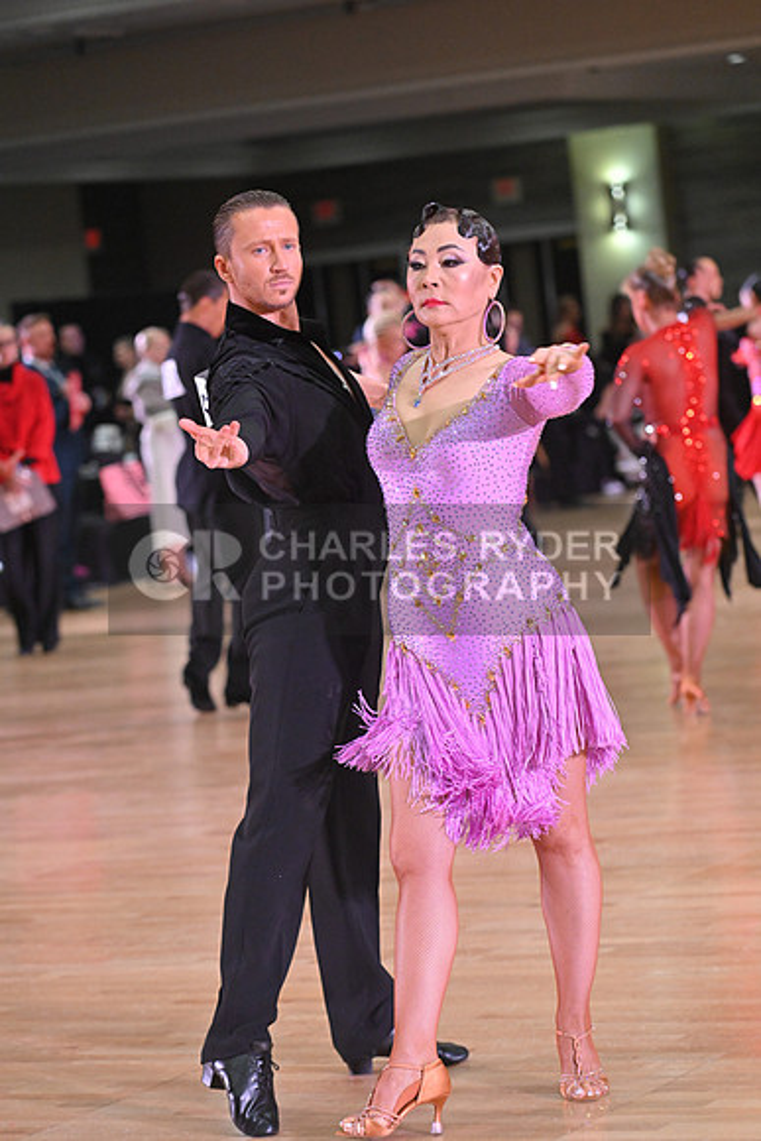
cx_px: 380
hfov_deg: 11.2
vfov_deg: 16.8
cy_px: 570
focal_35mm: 122
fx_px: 3866
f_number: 5
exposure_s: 1/400
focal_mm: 122
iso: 4000
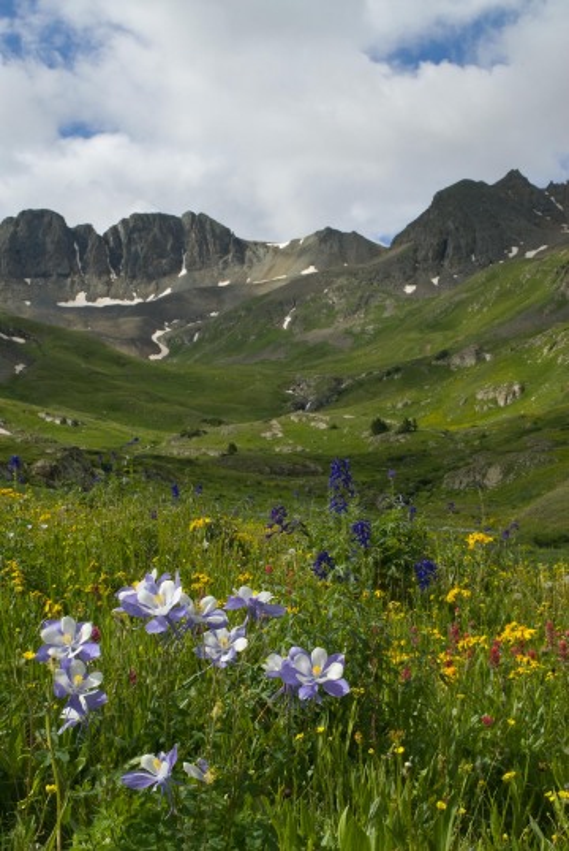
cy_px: 426
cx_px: 284
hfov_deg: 26.5
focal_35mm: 51
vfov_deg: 38.8
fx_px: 1206
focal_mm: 34
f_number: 20
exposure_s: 1/80
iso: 250
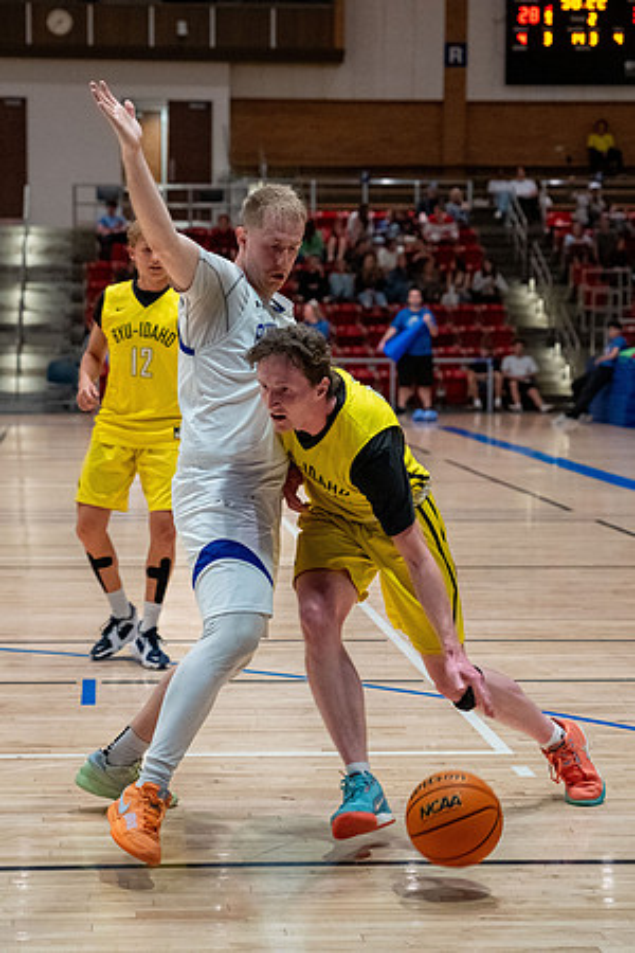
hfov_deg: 15.4
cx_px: 271
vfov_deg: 23.0
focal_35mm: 89
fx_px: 2341
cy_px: 476
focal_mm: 59
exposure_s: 1/400
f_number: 3.2
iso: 6400
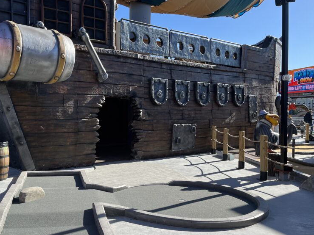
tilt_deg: -1.1
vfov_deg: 39.7
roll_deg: +0.1
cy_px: 118
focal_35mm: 36
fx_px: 327
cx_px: 99
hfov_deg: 50.2
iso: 50
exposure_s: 1/1802
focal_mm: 5.1
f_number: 1.6
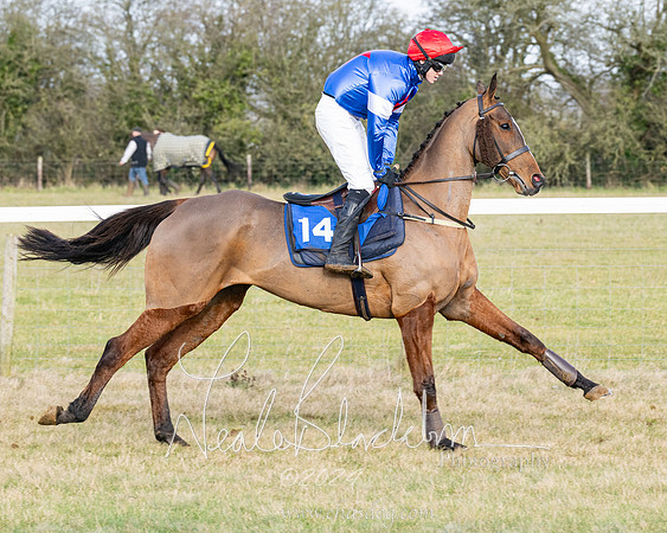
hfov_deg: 9.5
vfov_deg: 7.6
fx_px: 4002
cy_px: 274
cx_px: 343
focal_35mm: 203
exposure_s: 1/800
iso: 400
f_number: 5
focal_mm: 110
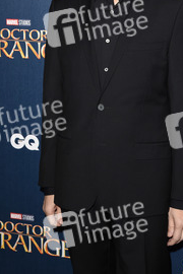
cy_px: 74
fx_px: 701
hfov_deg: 14.8
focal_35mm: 92
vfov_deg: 22.0
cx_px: 126
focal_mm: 62
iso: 640
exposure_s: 1/250
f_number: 5.6
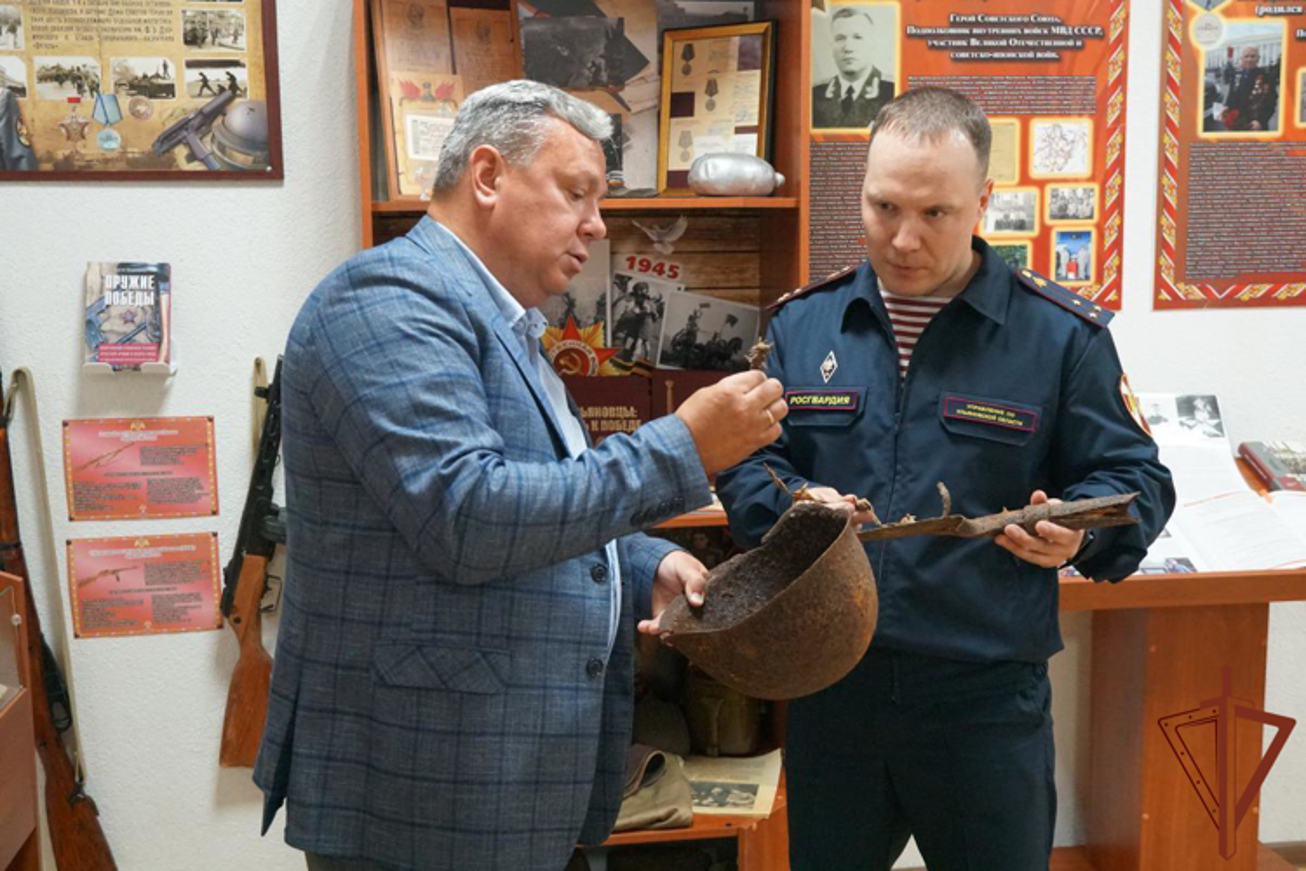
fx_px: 1469
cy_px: 436
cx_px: 653
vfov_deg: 33.0
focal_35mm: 40
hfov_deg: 47.9
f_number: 4.5
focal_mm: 27
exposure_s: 1/160
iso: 5000
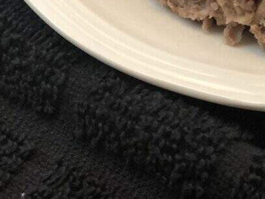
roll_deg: +0.9
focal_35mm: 192
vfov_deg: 7.5
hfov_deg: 10.1
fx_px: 1471
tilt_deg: -44.1
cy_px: -141
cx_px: 332
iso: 125
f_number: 2.4
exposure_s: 1/24
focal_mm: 6
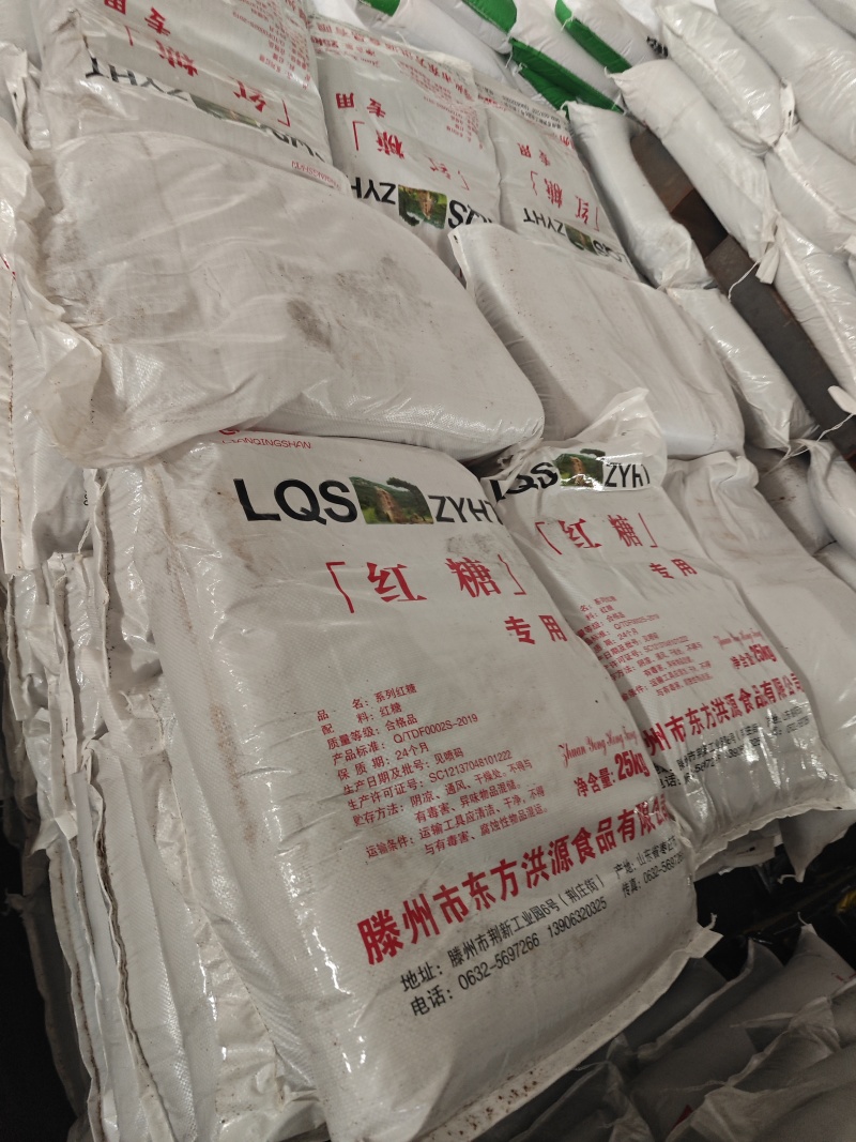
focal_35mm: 23
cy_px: 571
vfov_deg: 73.9
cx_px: 428
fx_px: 758
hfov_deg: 58.9
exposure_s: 1/25
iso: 800
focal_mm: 5.43
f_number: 1.8
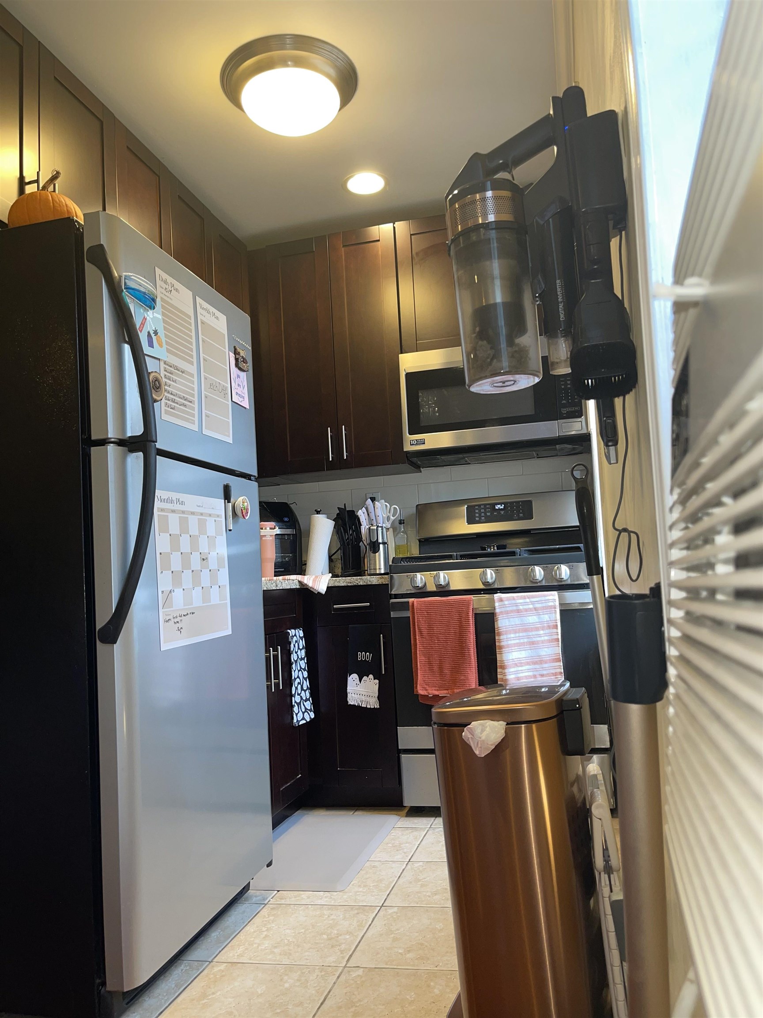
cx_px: 382
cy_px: 509
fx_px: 735
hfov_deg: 54.9
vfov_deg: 69.4
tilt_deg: +3.7
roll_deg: +3.3
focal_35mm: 25
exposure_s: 1/30
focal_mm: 5.1
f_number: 1.6
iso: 32
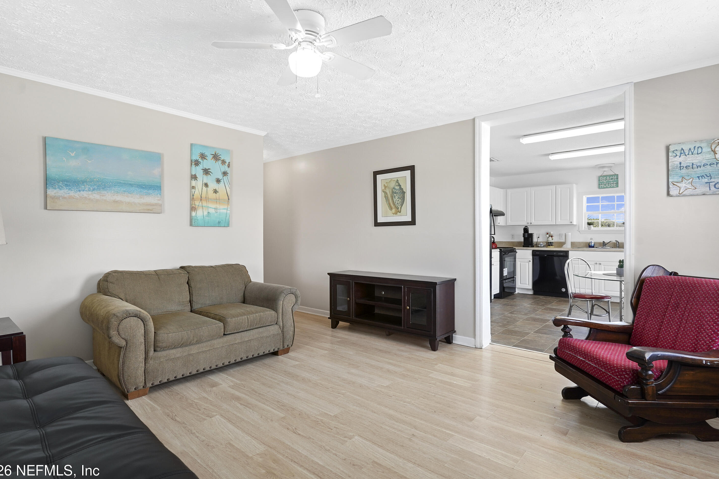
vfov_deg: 67.4
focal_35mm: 18
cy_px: 240
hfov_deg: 90.0
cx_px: 349
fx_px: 359
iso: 800
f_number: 8
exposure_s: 1/13
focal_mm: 17
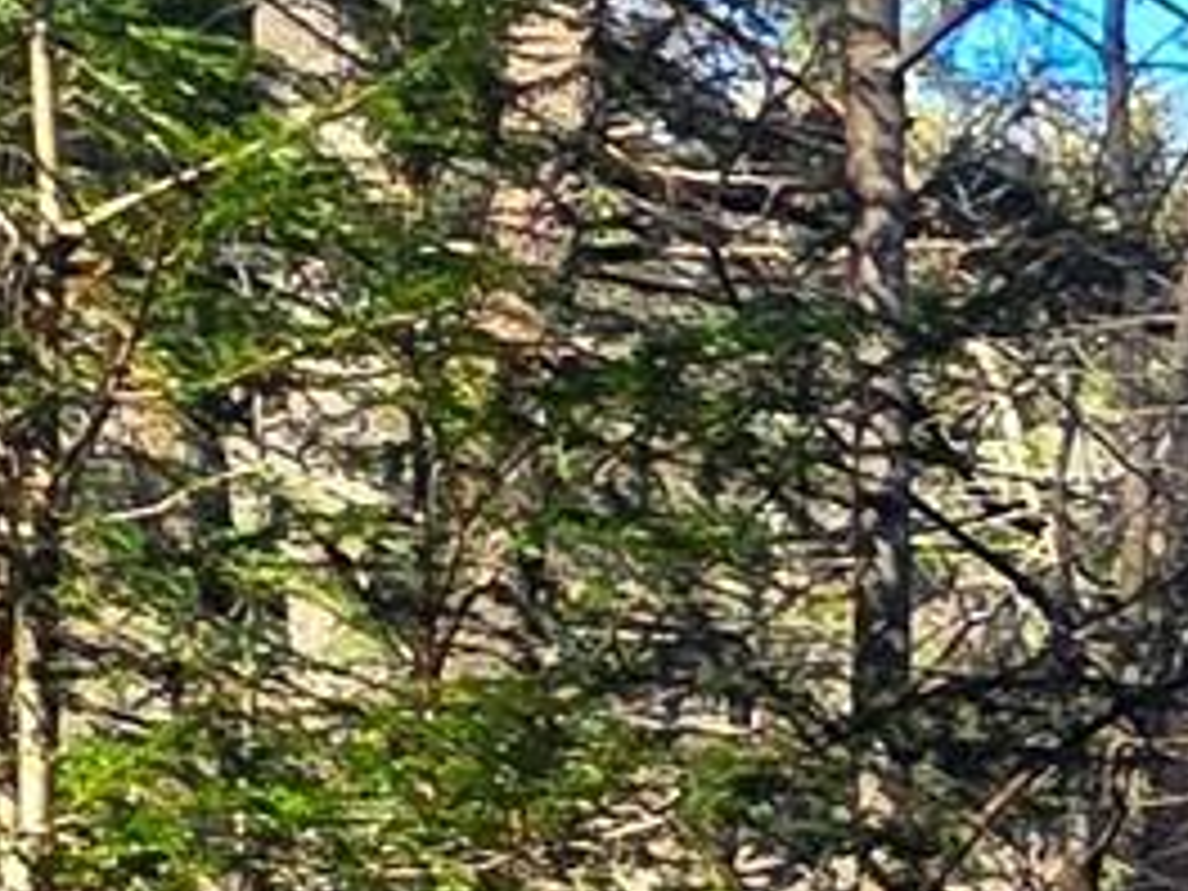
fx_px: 3466
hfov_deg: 12.0
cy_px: 1485
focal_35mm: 101
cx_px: 3366
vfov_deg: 13.5
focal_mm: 2.2
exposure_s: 1/416
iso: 50
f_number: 2.2
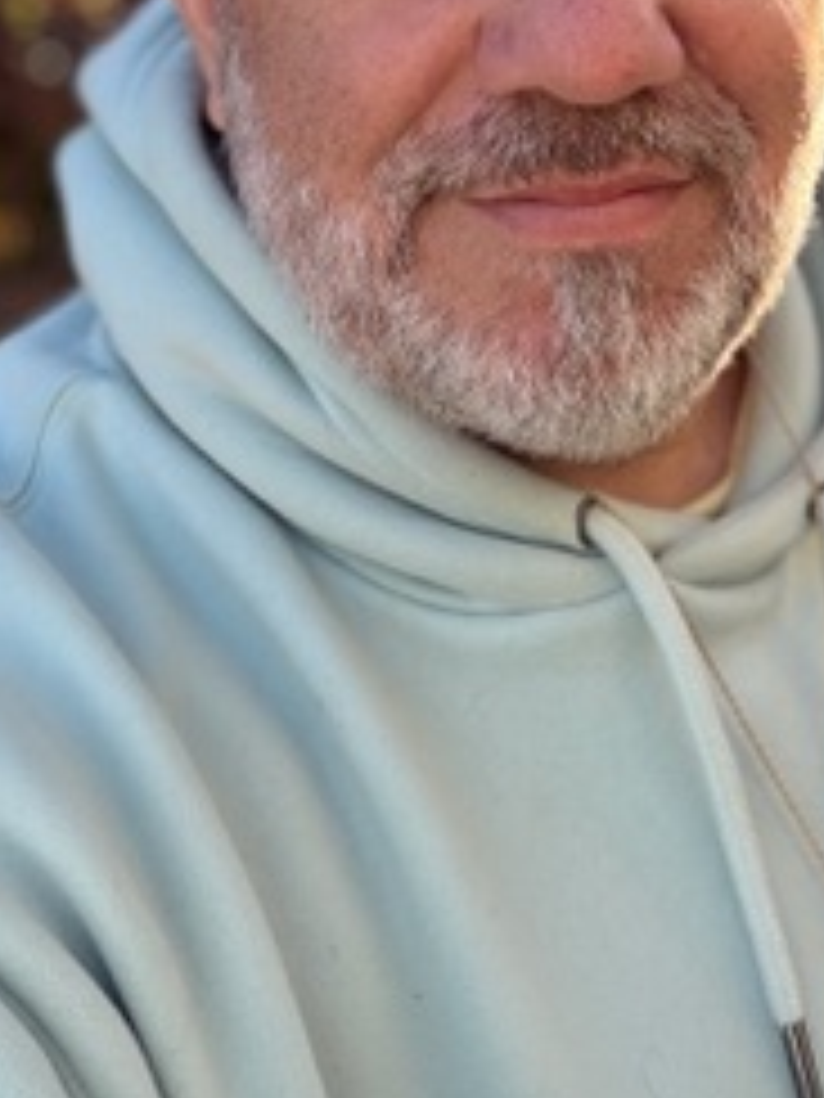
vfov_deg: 31.2
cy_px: 117
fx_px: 1873
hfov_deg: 24.6
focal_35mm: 59
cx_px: 590
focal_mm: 2.71
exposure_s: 1/172
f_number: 1.9
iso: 32
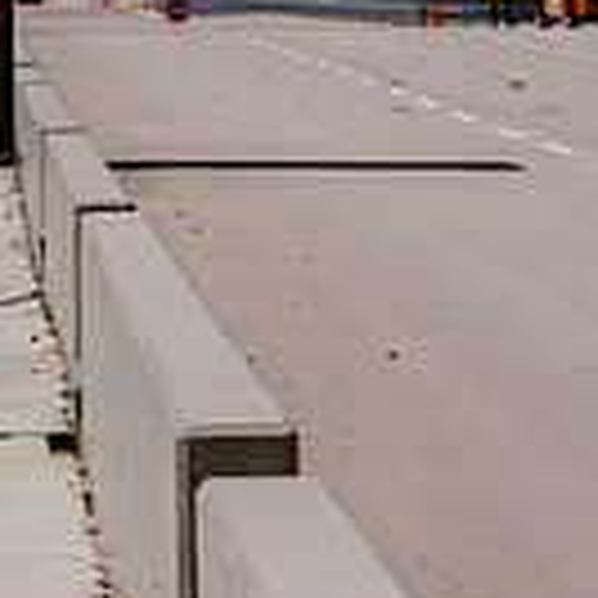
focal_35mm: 447
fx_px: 8736
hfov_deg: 3.9
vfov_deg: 3.9
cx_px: 1299
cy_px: 20
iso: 64
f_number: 7.1
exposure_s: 1/500
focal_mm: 120
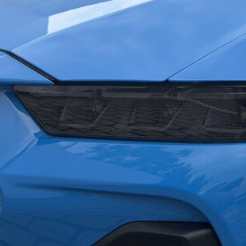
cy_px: 115
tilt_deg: -9.2
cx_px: 176
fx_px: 603
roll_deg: +0.7
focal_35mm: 75
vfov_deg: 23.1
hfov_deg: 22.9
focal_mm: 6.76
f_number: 1.78
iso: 64
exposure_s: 1/1185
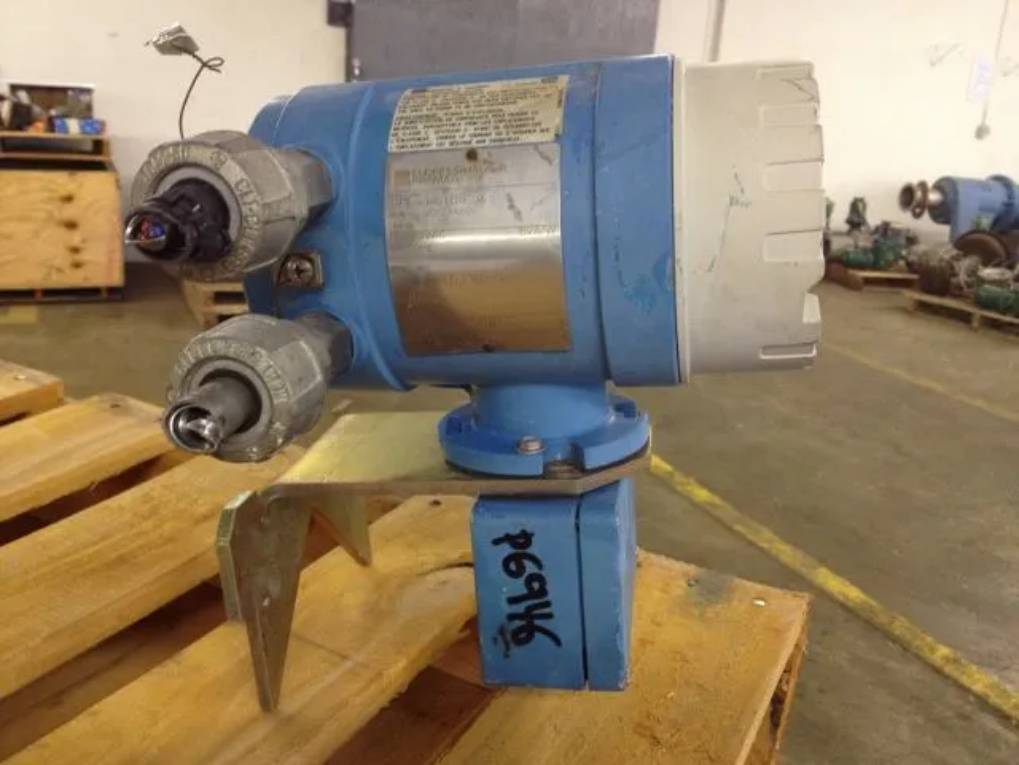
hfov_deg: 52.6
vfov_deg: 40.7
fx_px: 1030
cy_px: 382
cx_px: 510
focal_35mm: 35
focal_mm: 4.28
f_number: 2.4
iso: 125
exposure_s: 1/20
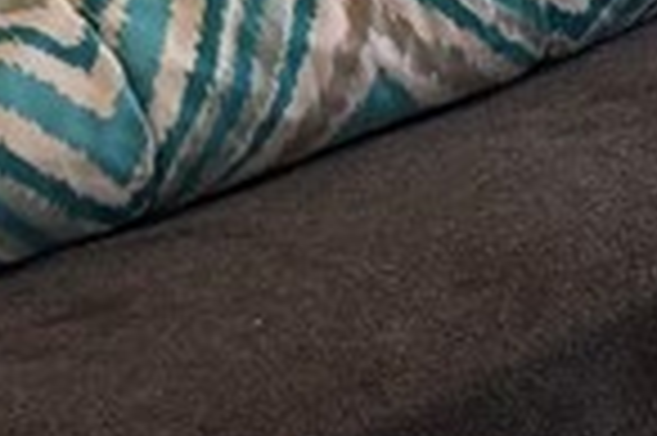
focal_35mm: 175
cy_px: -791
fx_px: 3190
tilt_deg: -8.4
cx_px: 2097
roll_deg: +2.2
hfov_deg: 9.0
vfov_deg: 7.1
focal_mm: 6.76
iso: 200
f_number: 1.78
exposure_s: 1/153
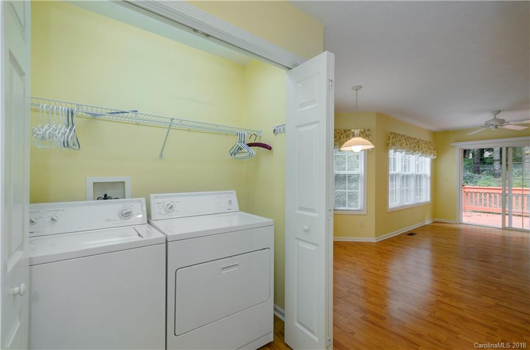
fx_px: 220
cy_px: 175
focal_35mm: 15
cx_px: 265
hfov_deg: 100.5
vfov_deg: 77.0
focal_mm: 10
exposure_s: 1/50
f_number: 7.1
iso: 200
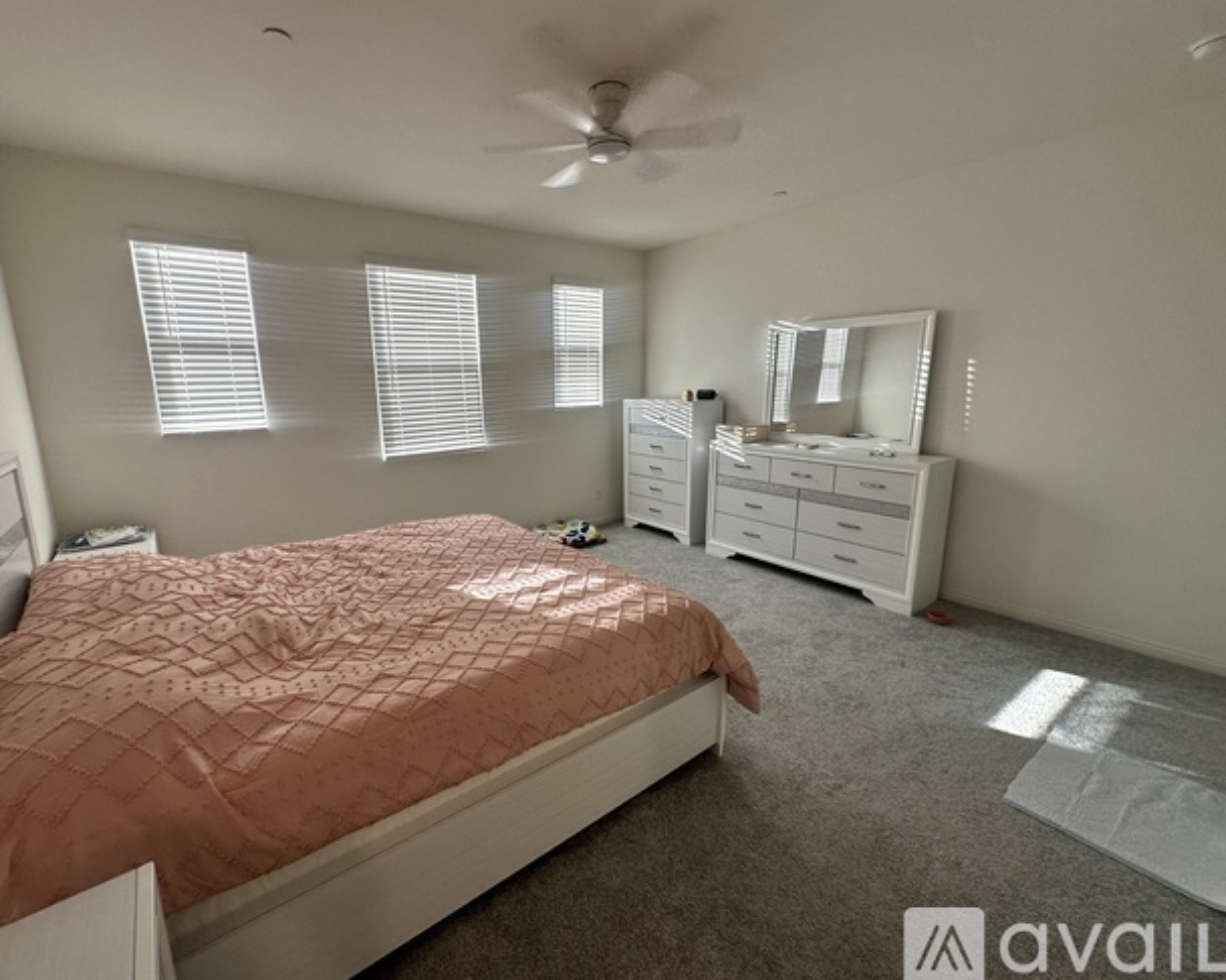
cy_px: 484
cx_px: 558
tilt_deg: -9.8
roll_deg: +0.9
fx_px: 544
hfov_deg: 96.6
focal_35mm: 15
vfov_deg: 84.0
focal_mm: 2.22
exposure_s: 1/120
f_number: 2.2
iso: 80
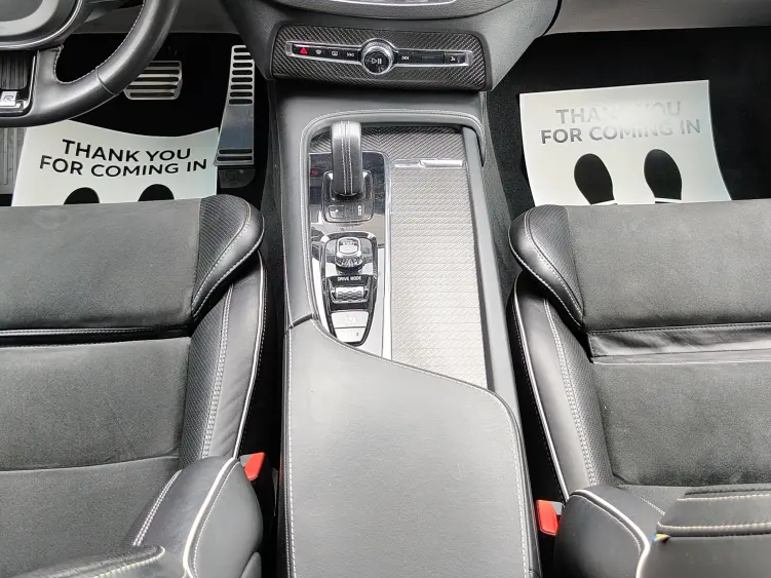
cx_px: 399
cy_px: 139
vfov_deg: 30.9
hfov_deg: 41.2
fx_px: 1024
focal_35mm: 46
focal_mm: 5.59
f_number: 1.8
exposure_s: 1/118
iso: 50
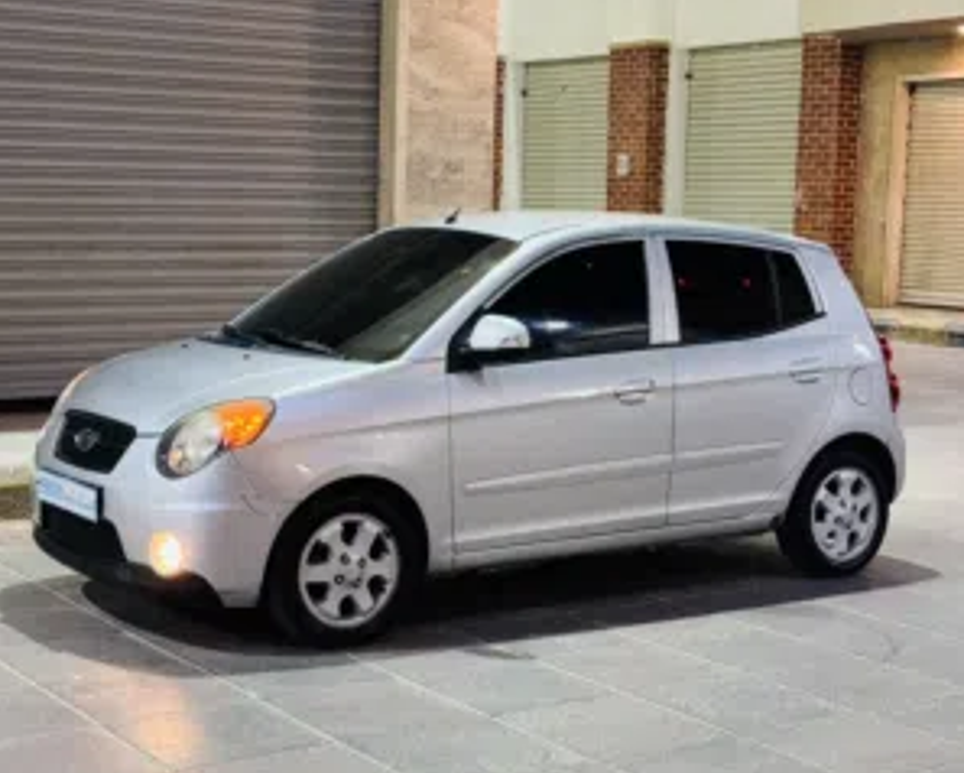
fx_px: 1799
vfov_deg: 24.2
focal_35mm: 63
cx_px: 484
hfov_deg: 30.0
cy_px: 348
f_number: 1.78
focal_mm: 6.76
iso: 250
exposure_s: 1/60
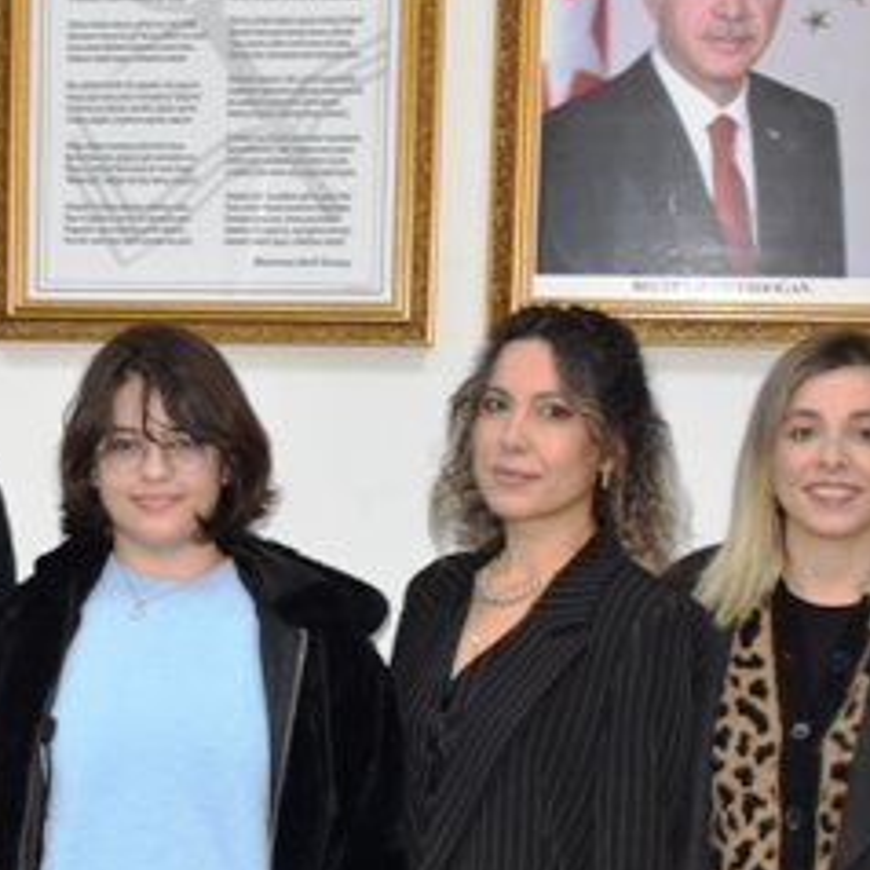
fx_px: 2799
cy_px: 693
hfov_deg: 17.4
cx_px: 58
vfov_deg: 17.5
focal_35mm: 98
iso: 400
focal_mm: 23
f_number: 3.8
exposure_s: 1/60
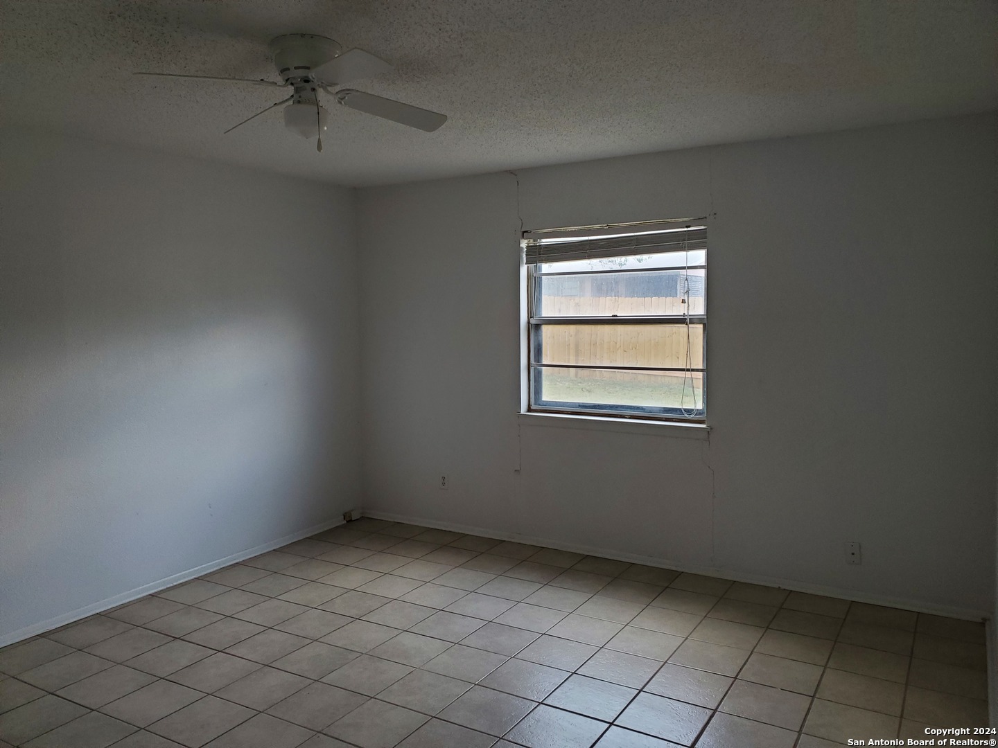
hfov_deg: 67.3
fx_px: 750
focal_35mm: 26
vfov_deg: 53.1
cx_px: 499
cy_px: 374
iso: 160
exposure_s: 1/100
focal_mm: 4.3
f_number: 2.4
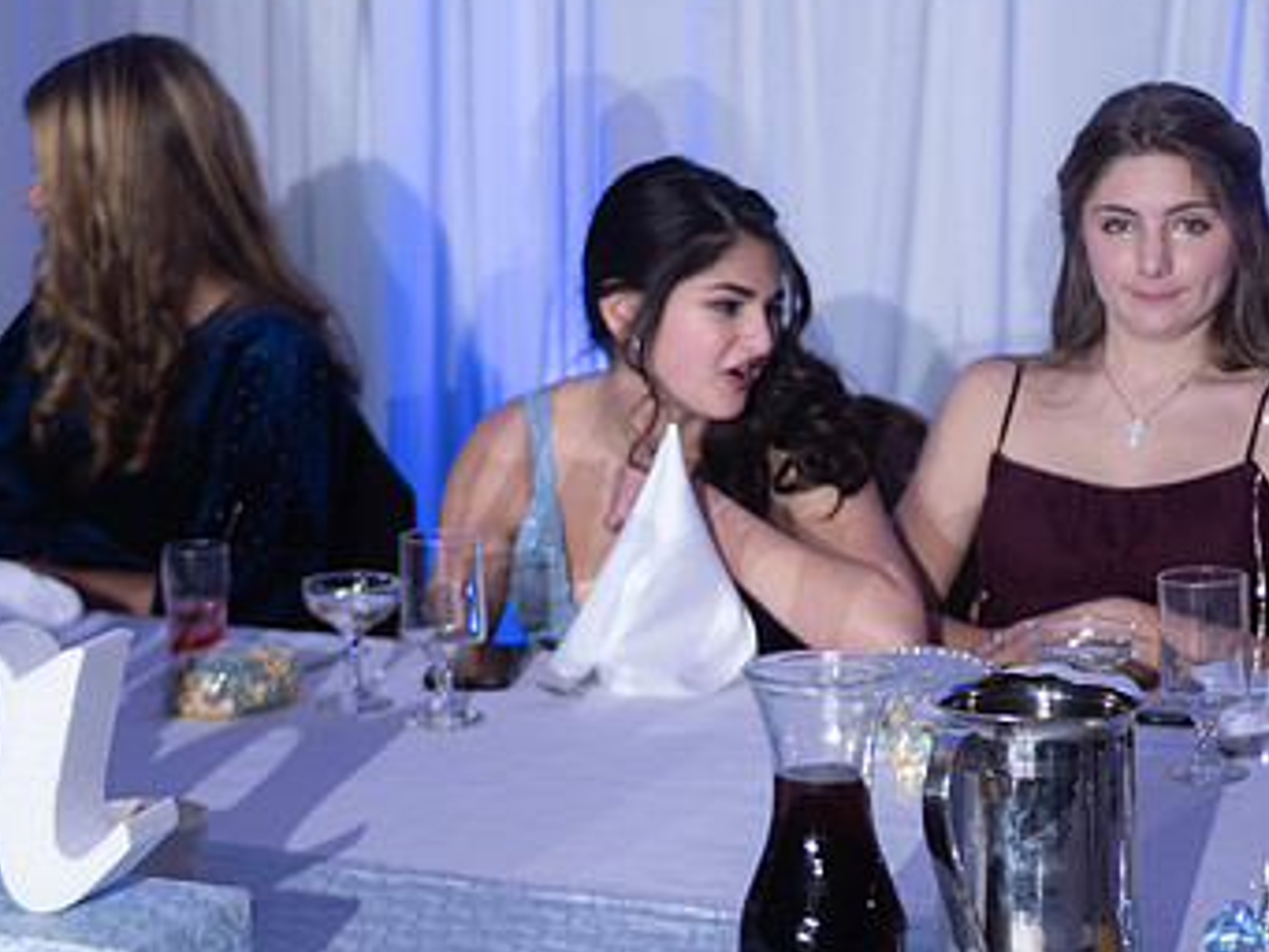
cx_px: 811
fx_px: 3117
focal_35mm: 85
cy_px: 459
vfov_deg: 17.4
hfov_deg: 22.9
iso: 500
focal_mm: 25
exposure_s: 1/250
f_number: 1.7
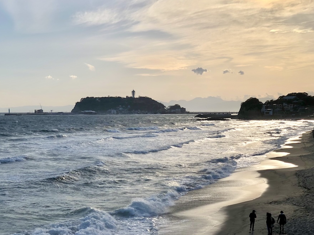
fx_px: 481
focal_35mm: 53
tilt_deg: -1.4
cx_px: 155
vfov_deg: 27.5
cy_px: 117
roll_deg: -1.9
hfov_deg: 36.2
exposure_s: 1/3205
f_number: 2.4
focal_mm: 6
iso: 16
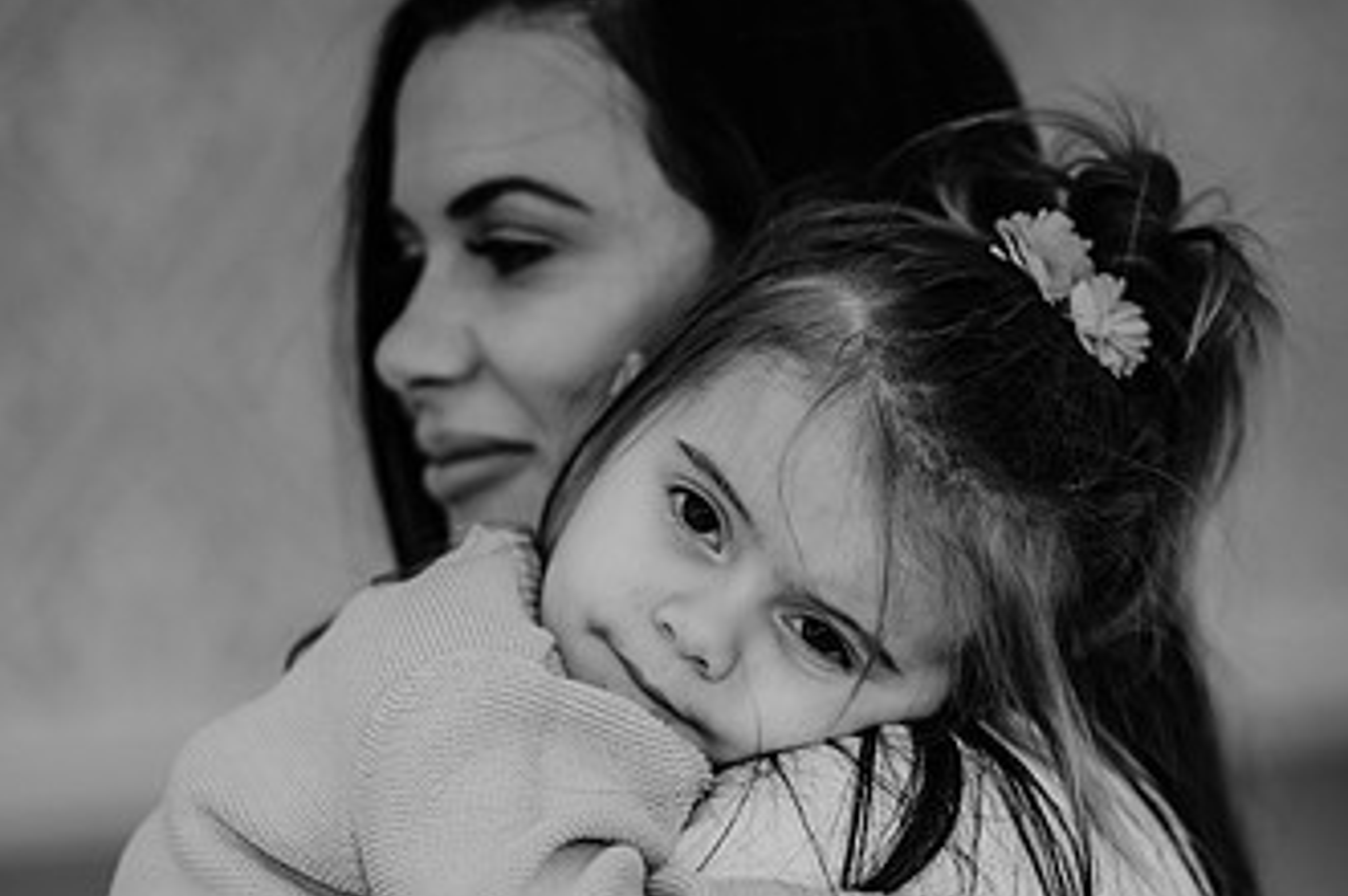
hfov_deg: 13.8
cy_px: 623
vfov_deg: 9.2
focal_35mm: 149
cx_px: 876
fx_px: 5574
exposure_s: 1/125
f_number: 1.8
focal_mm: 85
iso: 280
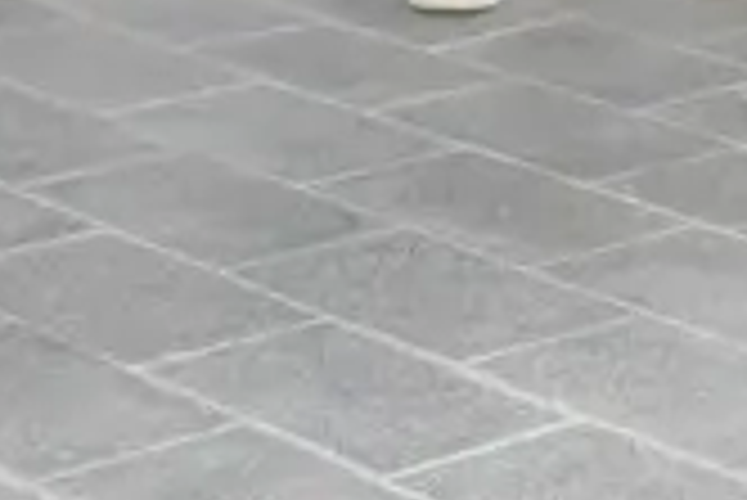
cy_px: -966
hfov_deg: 9.4
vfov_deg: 6.5
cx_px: 1778
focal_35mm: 195
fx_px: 4050
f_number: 11
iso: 200
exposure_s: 1/250
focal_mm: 18
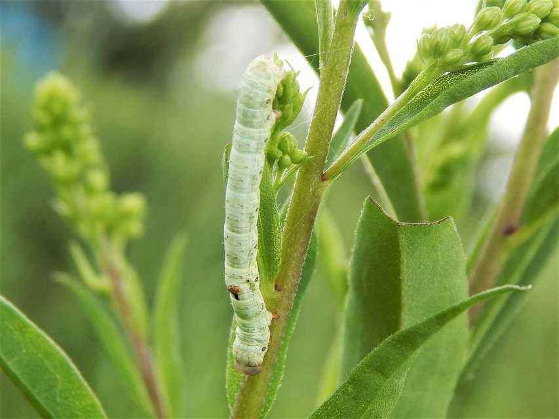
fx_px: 1373
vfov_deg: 17.4
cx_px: 280
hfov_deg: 23.0
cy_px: 210
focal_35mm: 85
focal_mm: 15.3
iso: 125
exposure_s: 1/160
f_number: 4.3
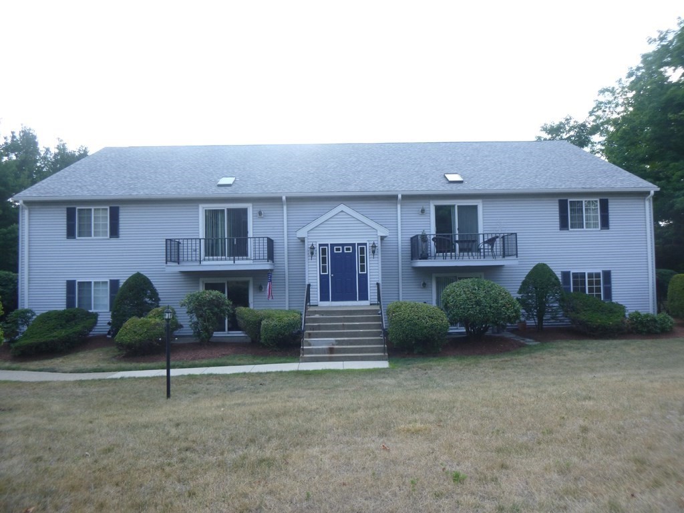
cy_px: 256
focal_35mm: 25
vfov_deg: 54.9
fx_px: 494
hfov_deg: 69.4
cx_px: 342
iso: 100
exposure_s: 1/160
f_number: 3.9
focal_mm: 4.5
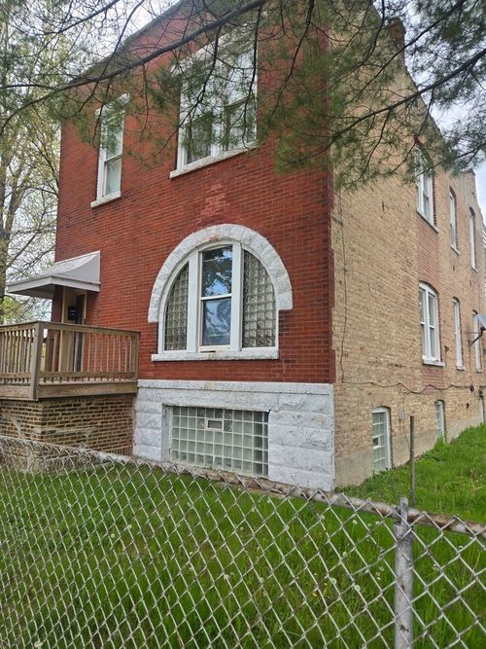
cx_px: 243
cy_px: 324
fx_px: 431
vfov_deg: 73.9
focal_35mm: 23
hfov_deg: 58.9
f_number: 1.8
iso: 25
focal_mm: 5.4
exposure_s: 1/519
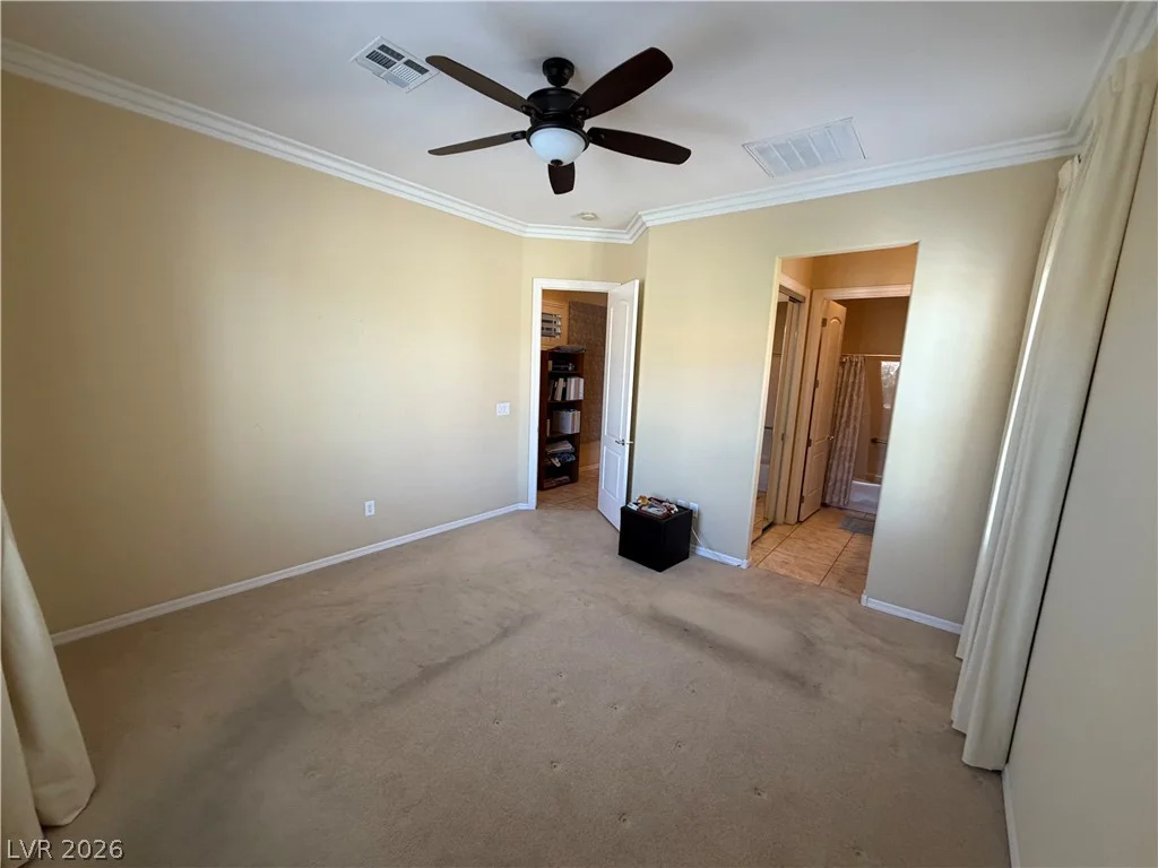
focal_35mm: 14
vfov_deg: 85.7
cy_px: 434
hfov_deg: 102.1
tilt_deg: -9.1
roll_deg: -2.4
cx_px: 579
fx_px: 468
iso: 320
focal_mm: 2.22
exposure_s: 1/120
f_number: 2.2
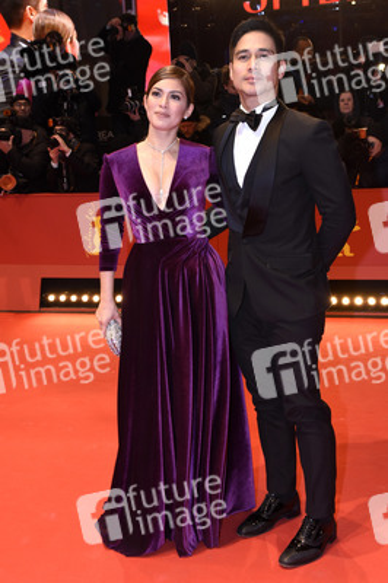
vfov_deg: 49.6
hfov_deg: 34.2
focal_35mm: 39
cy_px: 292
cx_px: 194
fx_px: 632
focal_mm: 26
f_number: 5.6
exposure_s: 1/125
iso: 1250
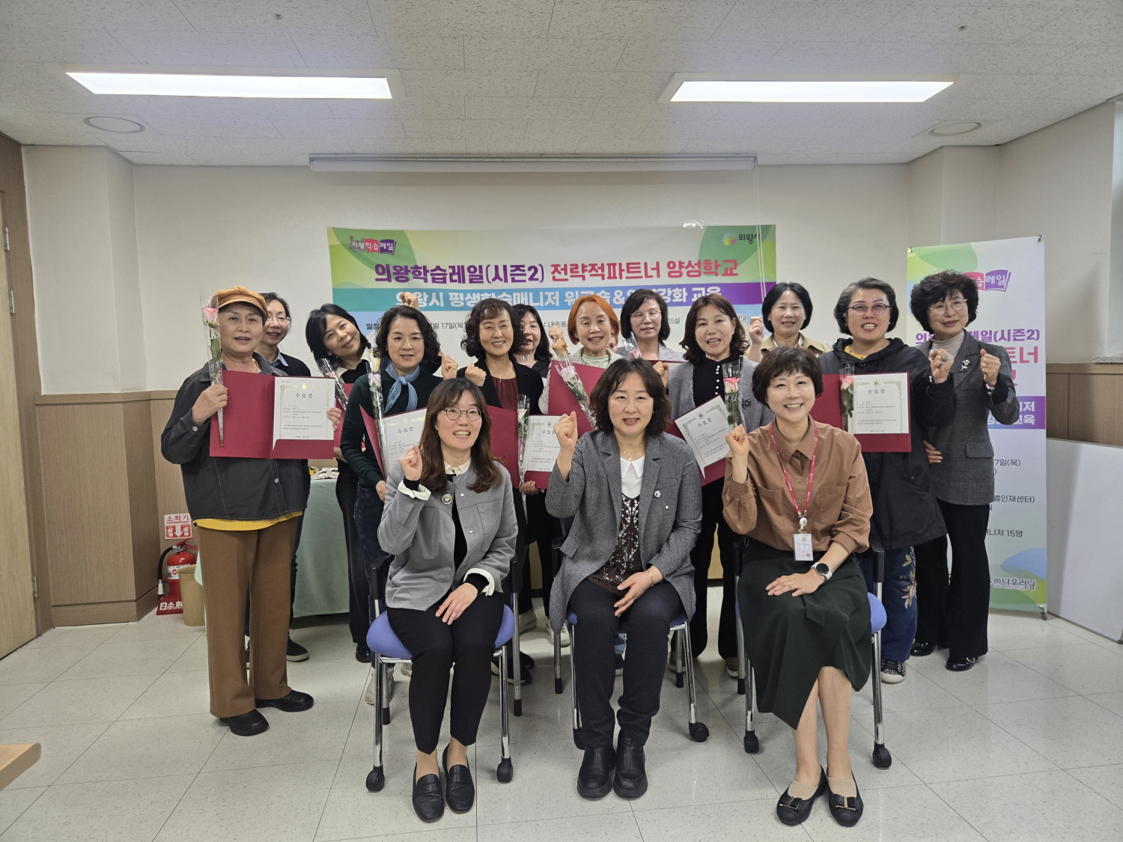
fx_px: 746
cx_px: 562
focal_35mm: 23
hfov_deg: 73.9
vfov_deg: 58.9
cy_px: 421
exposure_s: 1/120
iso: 125
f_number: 1.8
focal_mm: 5.4
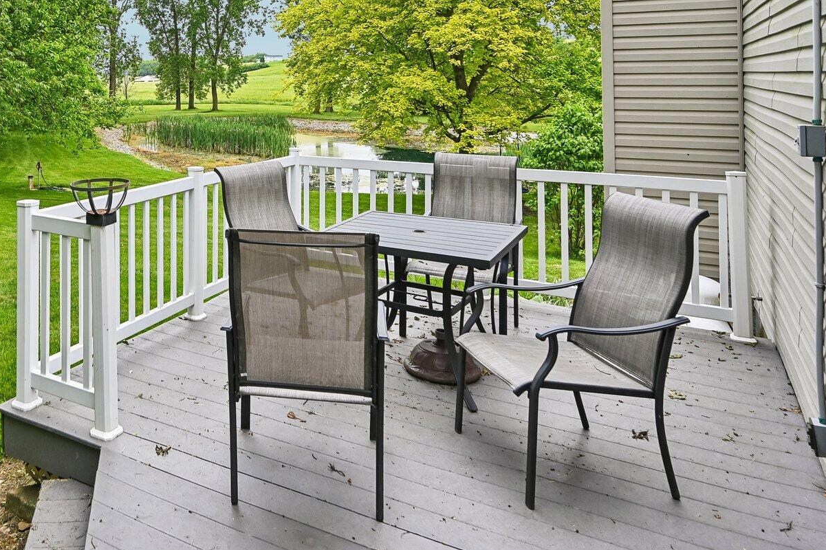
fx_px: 685
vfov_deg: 41.2
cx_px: 178
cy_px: 84
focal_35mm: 30
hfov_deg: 58.0
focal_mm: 17.5
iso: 400
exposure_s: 1/500
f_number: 4
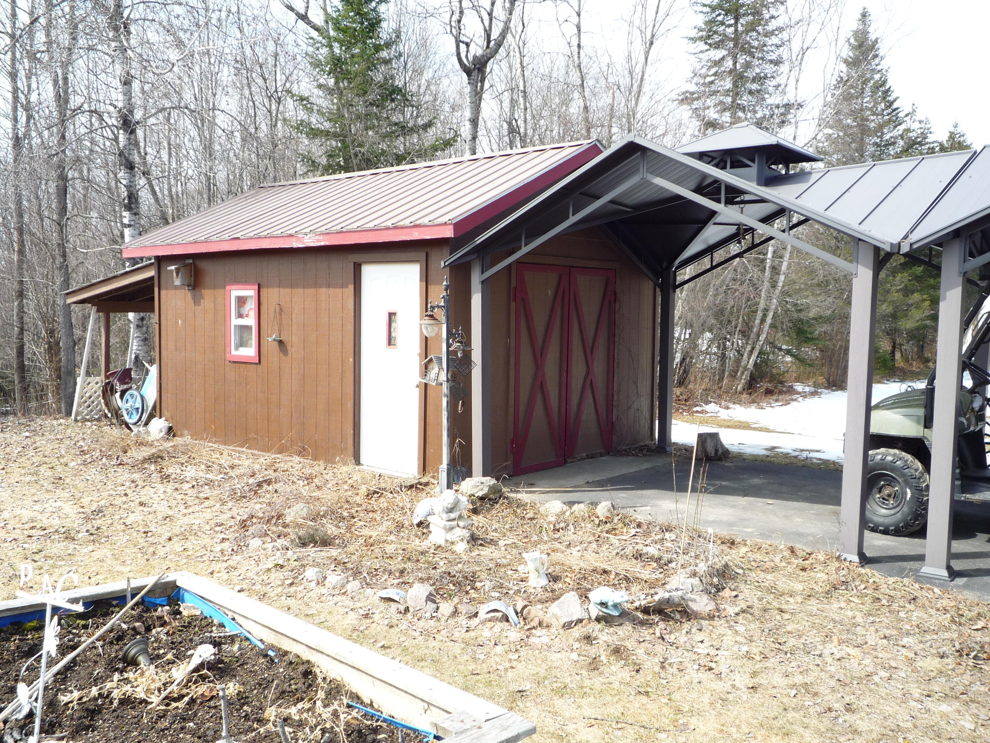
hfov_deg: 60.0
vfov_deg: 46.8
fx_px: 858
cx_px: 495
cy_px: 372
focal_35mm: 30
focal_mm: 5.3
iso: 100
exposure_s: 1/250
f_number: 3.4
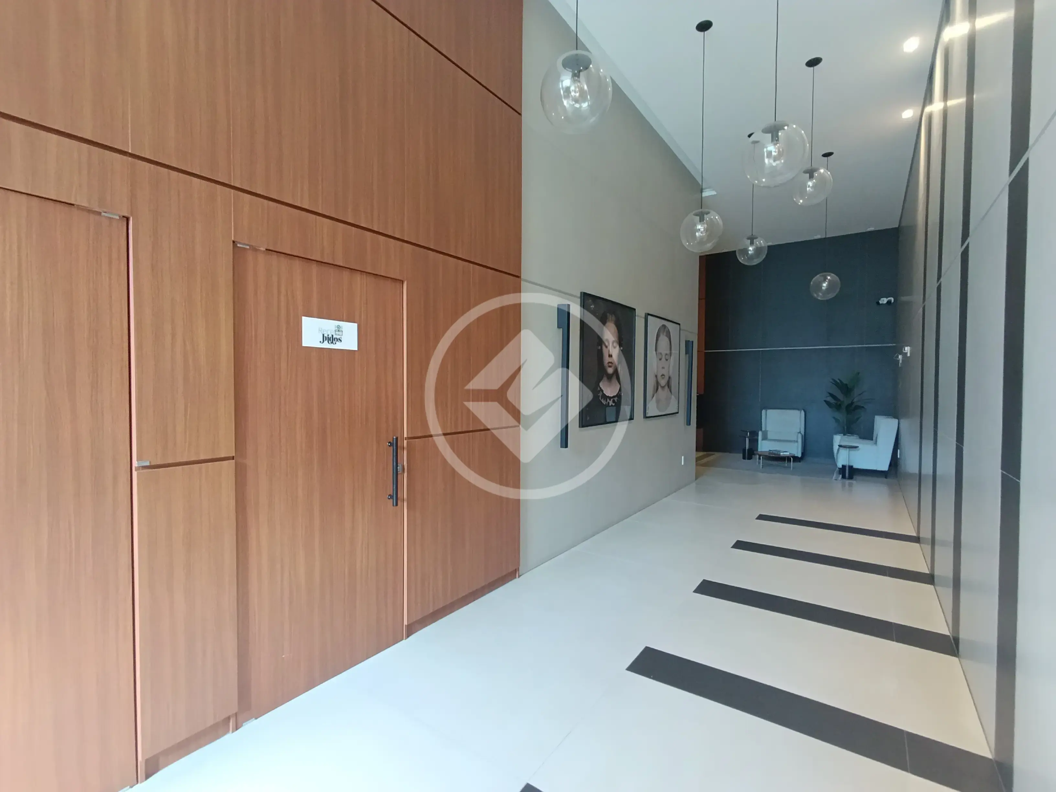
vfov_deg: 78.1
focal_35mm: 16
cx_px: 528
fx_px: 488
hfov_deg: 94.5
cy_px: 396
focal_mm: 1.65
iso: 500
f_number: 2.2
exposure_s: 1/30
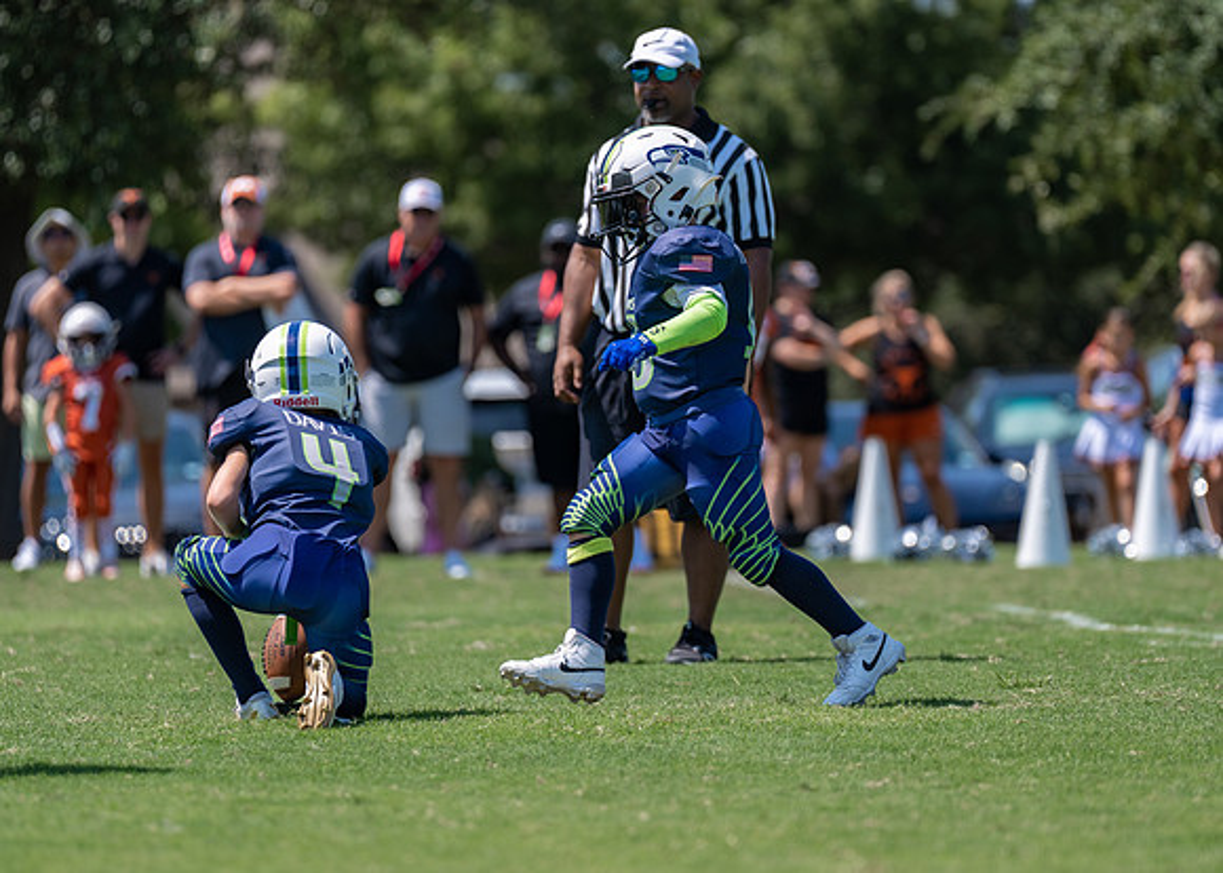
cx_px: 628
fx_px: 10390
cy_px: 415
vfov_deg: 4.8
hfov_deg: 6.7
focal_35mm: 299
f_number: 2.8
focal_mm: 200
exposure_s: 1/2500
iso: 100
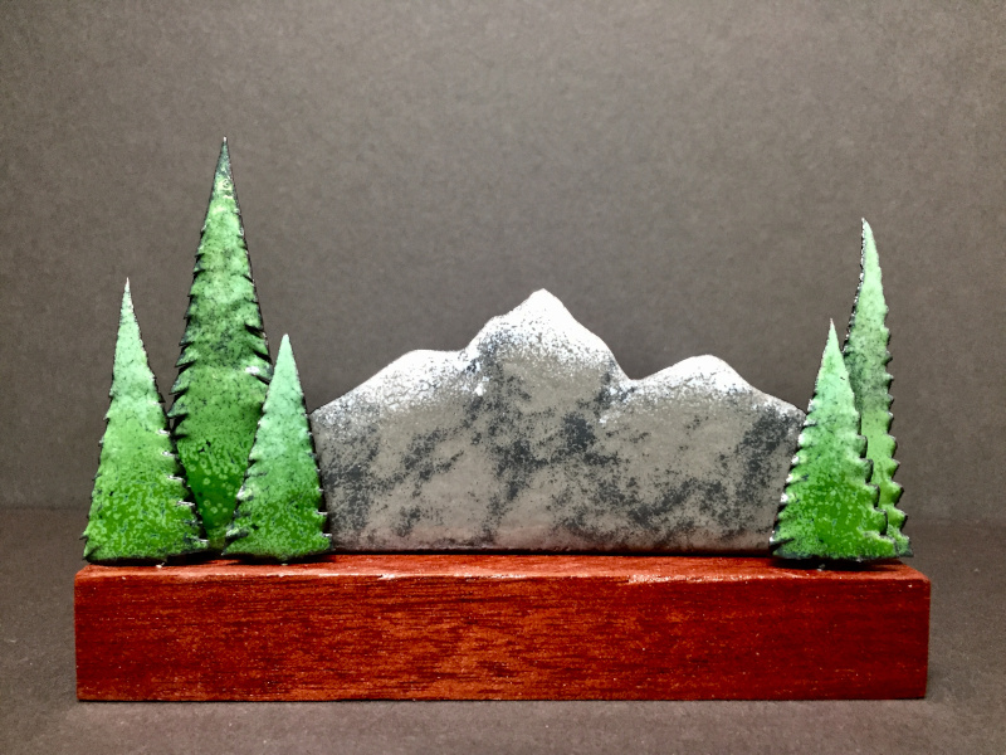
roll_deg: -2.0
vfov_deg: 48.2
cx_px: 503
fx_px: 843
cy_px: 378
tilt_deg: -4.4
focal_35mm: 29
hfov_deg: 61.7
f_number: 2.2
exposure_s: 1/30
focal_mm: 4.15
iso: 160
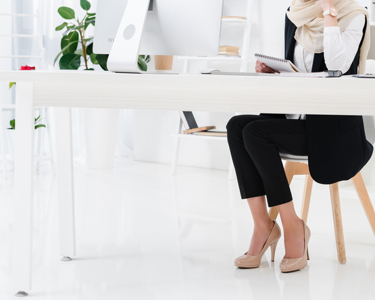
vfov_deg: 21.4
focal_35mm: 71
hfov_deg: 26.7
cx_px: 219
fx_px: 788
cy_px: 85
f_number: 3.5
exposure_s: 1/200
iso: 200
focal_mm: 42
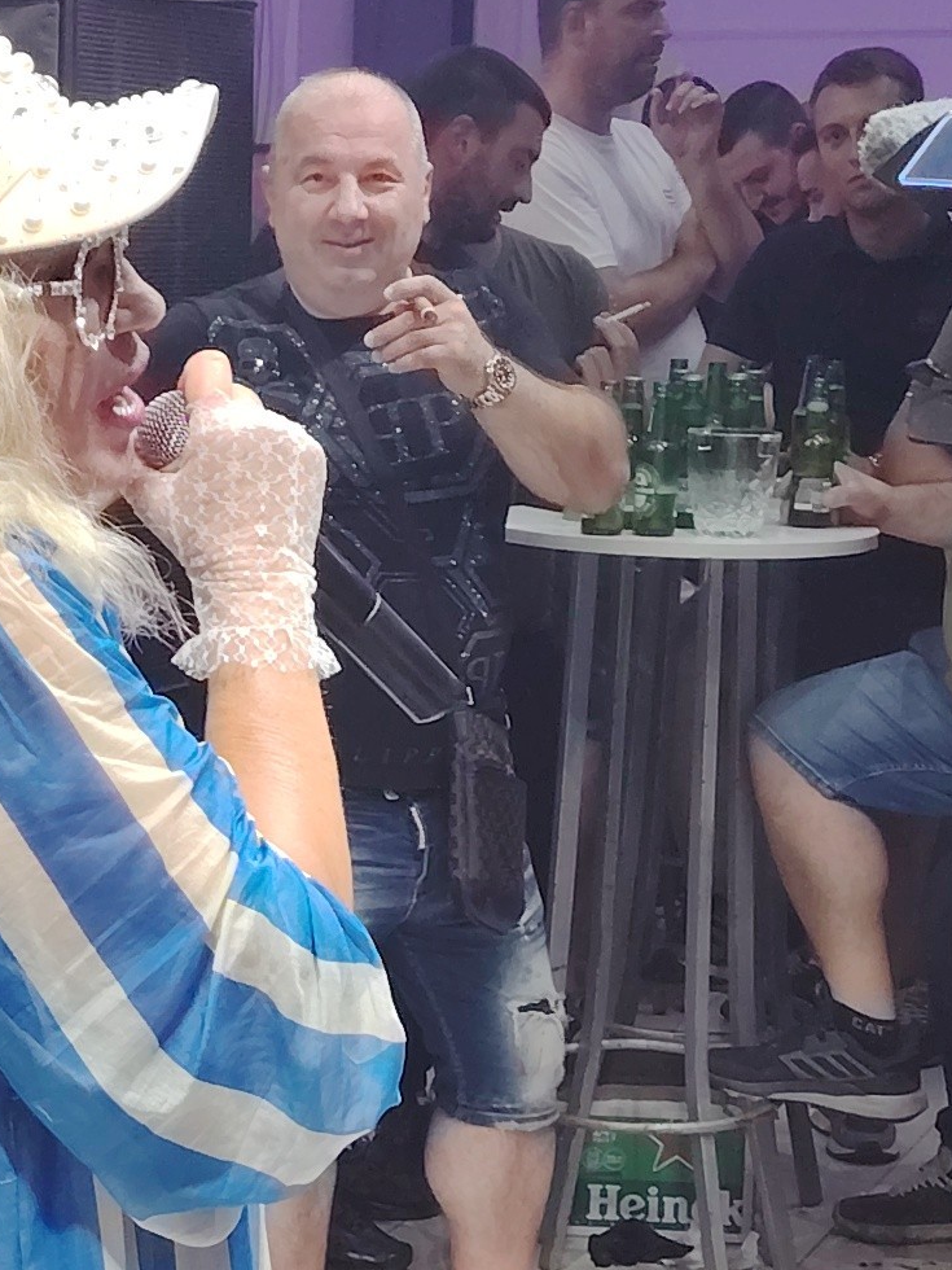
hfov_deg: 15.0
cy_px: 938
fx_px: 3594
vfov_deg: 19.9
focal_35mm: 98
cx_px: 184
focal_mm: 5.25
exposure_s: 1/100
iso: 1006
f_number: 1.75
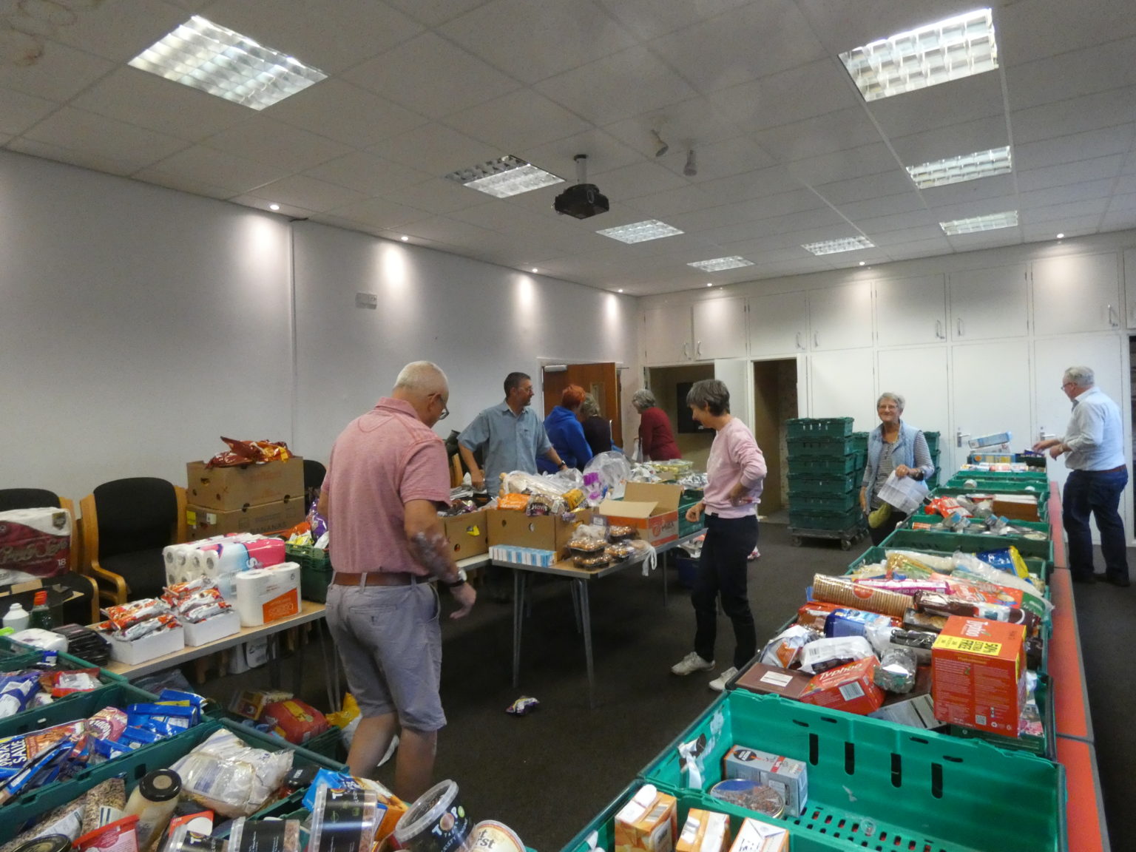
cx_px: 568
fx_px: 656
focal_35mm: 20
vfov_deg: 66.0
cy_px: 426
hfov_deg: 81.7
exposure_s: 1/125
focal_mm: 3.6
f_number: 2.8
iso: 800
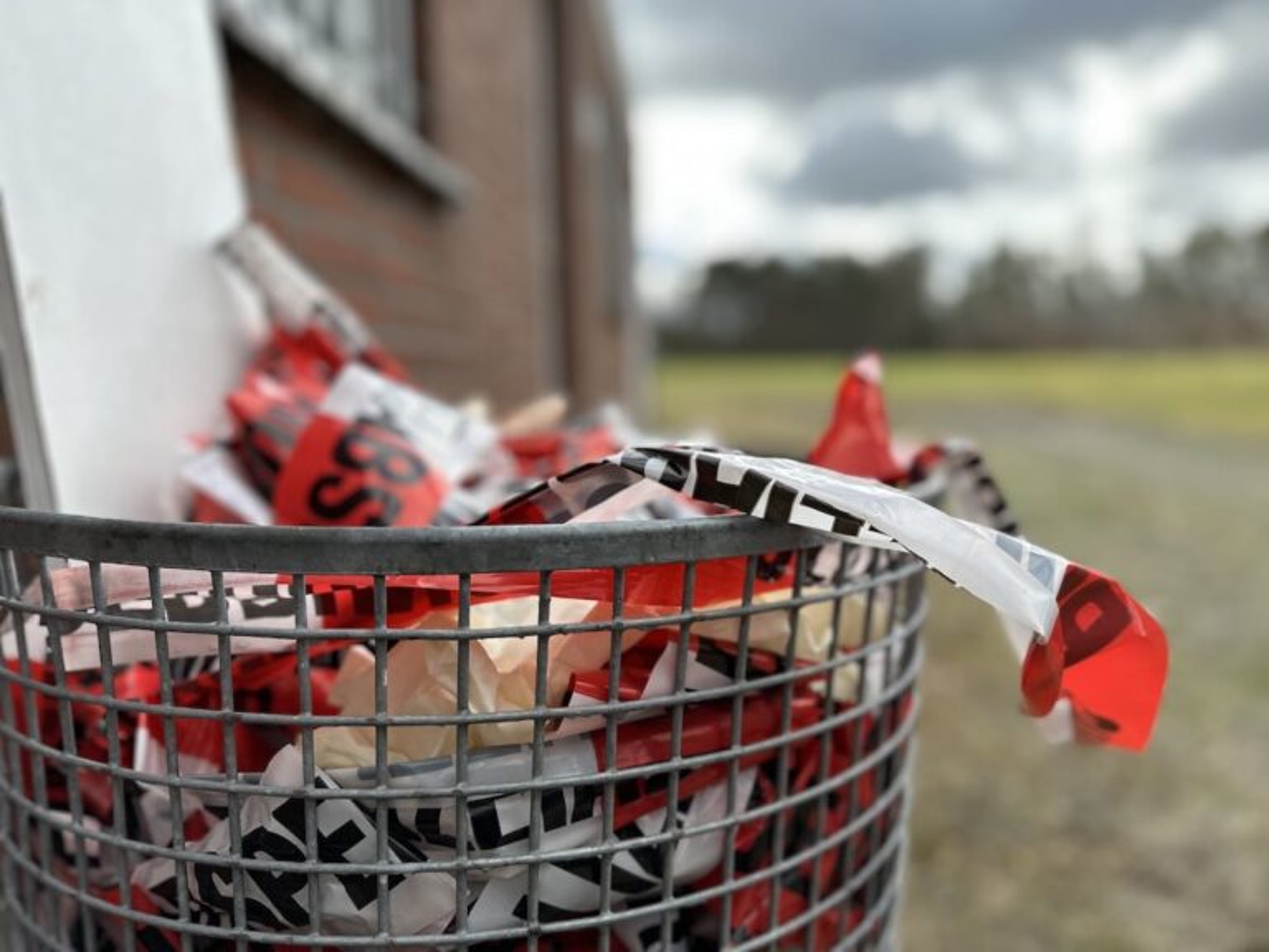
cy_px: 476
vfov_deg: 56.8
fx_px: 880
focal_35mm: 24
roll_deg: +1.7
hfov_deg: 71.6
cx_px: 634
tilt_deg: -7.4
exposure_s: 1/1412
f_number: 1.78
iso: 80
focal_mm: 6.86
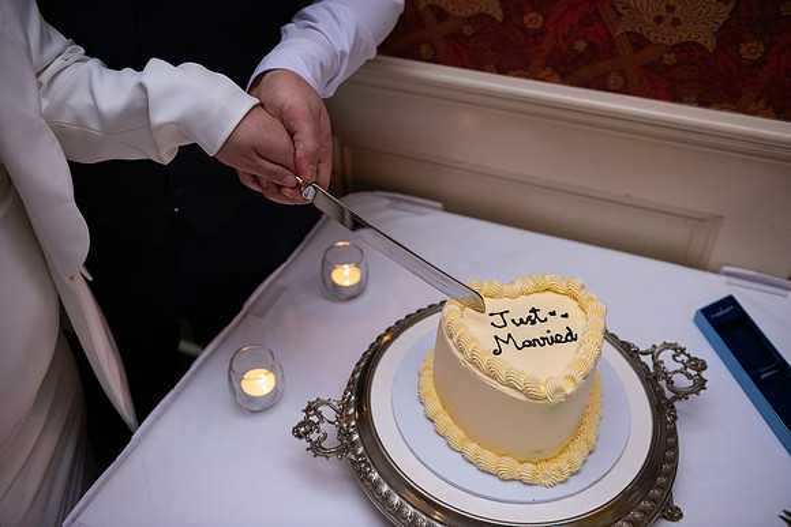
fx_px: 703
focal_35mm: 32
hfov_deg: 58.7
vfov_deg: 41.1
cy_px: 264
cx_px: 396
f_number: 3.5
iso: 800
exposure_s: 1/160
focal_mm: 32
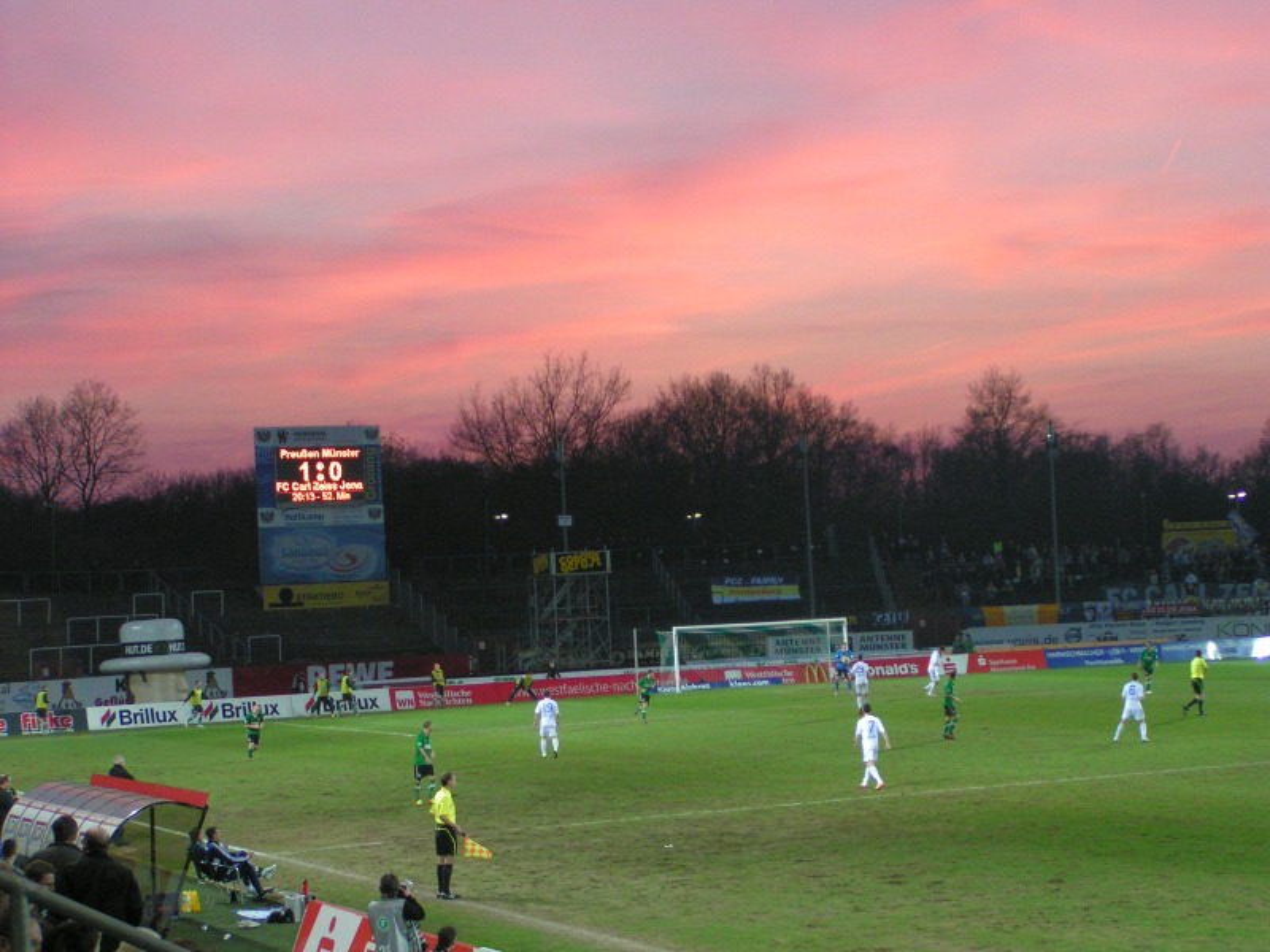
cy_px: 476
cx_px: 635
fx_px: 2752
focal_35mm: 75
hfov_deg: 26.0
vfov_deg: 19.6
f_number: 3.2
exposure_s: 1/80
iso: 200
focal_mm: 11.5
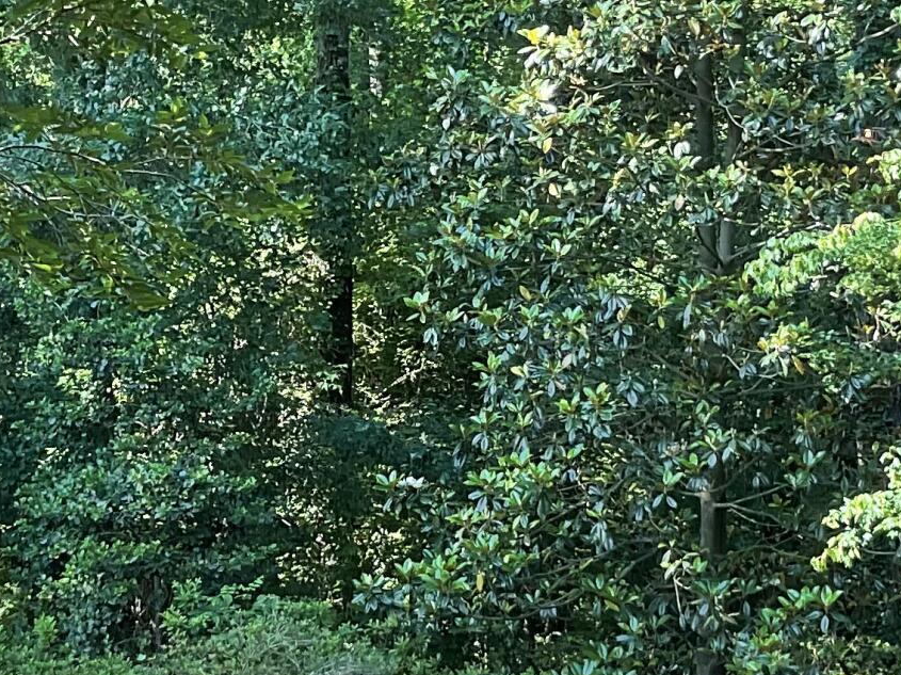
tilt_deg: -5.9
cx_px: 279
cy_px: 398
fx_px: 2680
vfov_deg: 14.3
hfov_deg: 19.0
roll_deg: +0.0
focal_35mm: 103
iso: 25
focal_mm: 3
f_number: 1.8
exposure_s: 1/120
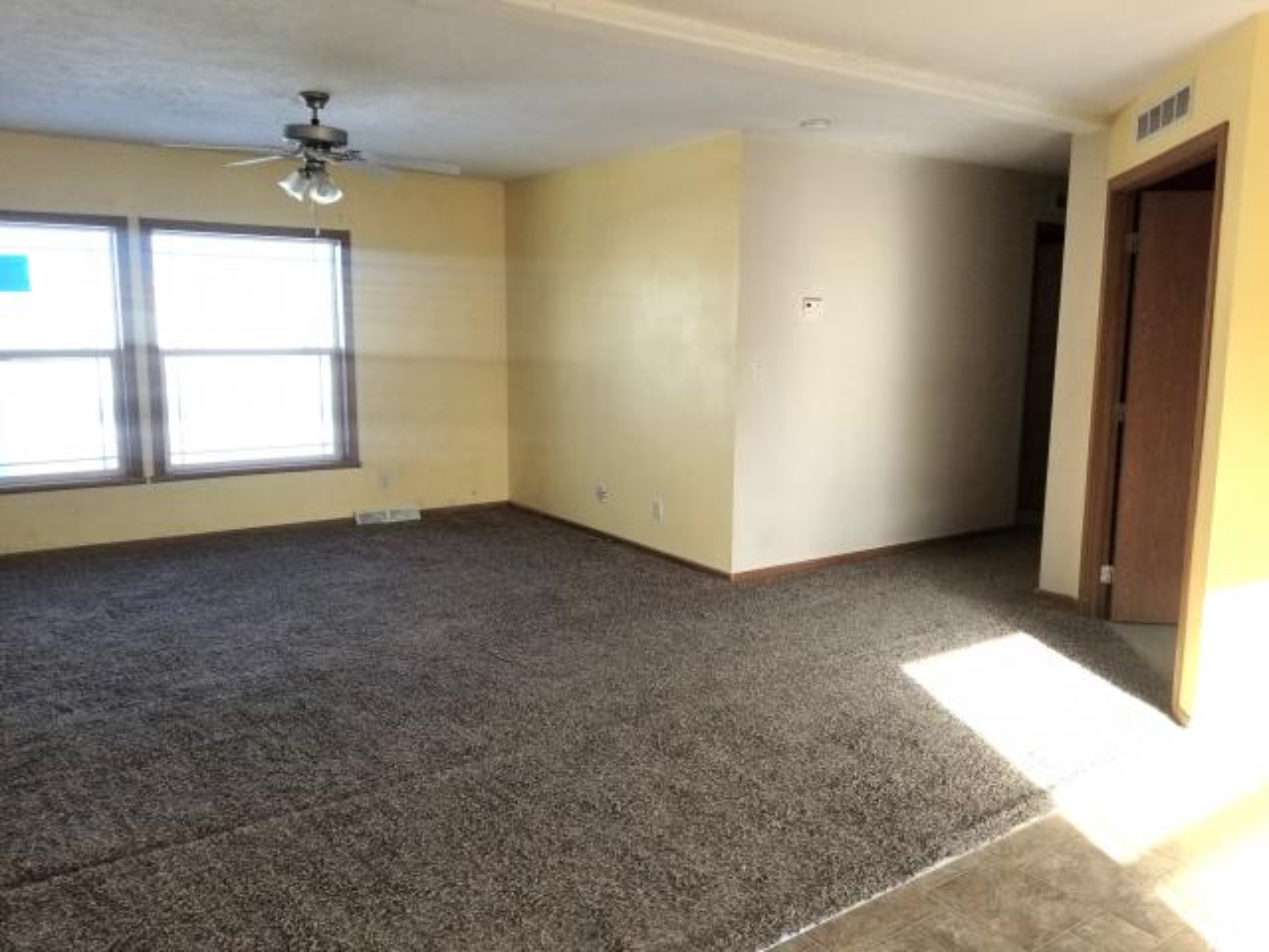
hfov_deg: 67.3
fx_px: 953
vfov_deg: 53.1
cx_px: 634
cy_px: 476
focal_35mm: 26
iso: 50
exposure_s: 1/314
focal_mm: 4.3
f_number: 1.7
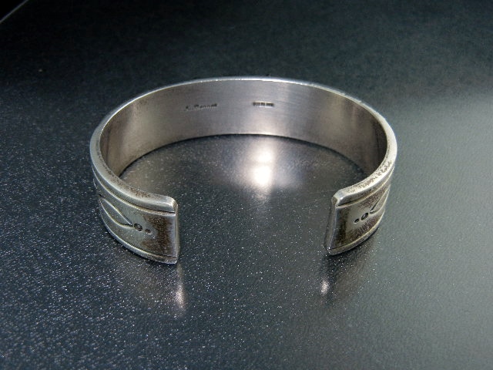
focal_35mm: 45
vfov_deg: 32.2
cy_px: 185
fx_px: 641
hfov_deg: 42.1
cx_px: 246
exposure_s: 1/30
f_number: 3.8
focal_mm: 8.1
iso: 214
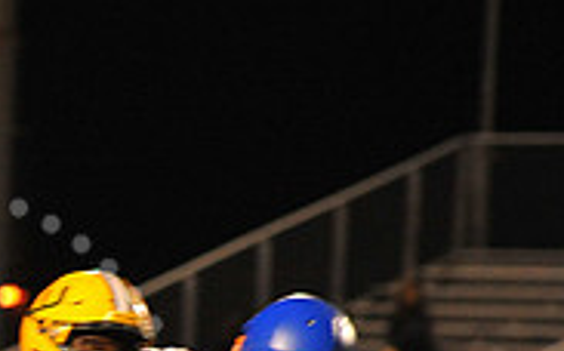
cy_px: 468
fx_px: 9905
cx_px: -92
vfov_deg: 2.0
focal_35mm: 645
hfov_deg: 3.3
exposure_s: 1/160
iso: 3200
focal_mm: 200
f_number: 5.6
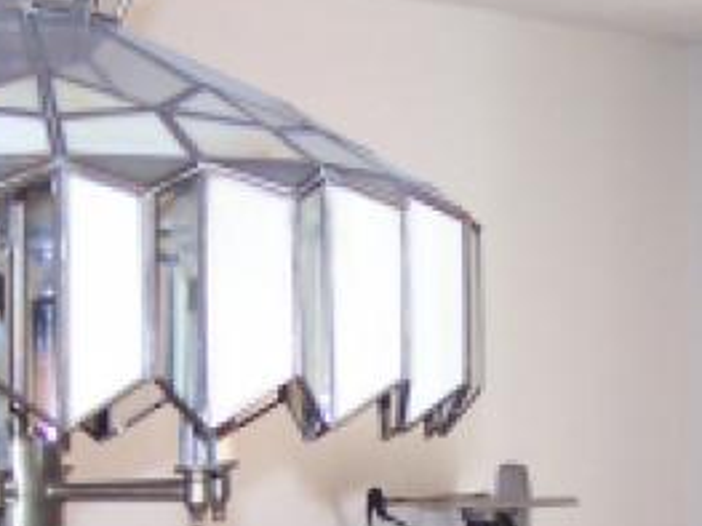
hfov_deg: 13.3
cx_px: 561
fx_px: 3000
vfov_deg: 9.8
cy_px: 696
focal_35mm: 148
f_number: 2.8
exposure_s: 1/60
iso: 140
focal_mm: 6.3
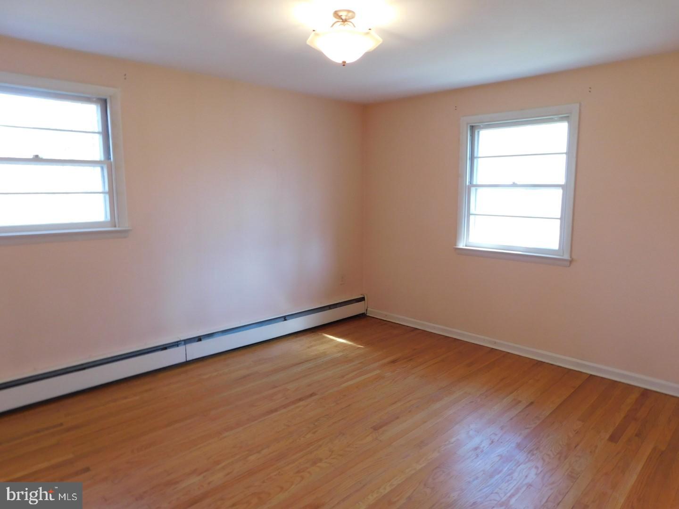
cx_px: 340
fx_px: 451
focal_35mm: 23
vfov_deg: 58.9
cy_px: 254
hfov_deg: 73.9
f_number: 3
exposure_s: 1/30
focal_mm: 4
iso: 140
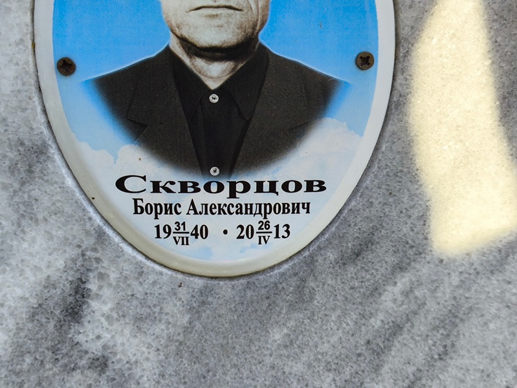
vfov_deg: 29.1
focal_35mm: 50
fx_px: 747
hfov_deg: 38.2
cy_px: 194
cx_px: 258
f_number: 1.7
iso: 50
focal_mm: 4.71
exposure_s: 1/791
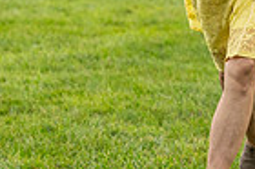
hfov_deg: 5.3
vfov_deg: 3.5
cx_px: 350
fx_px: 2759
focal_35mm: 390
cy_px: -63
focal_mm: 94
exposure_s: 1/1000
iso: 1000
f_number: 3.2
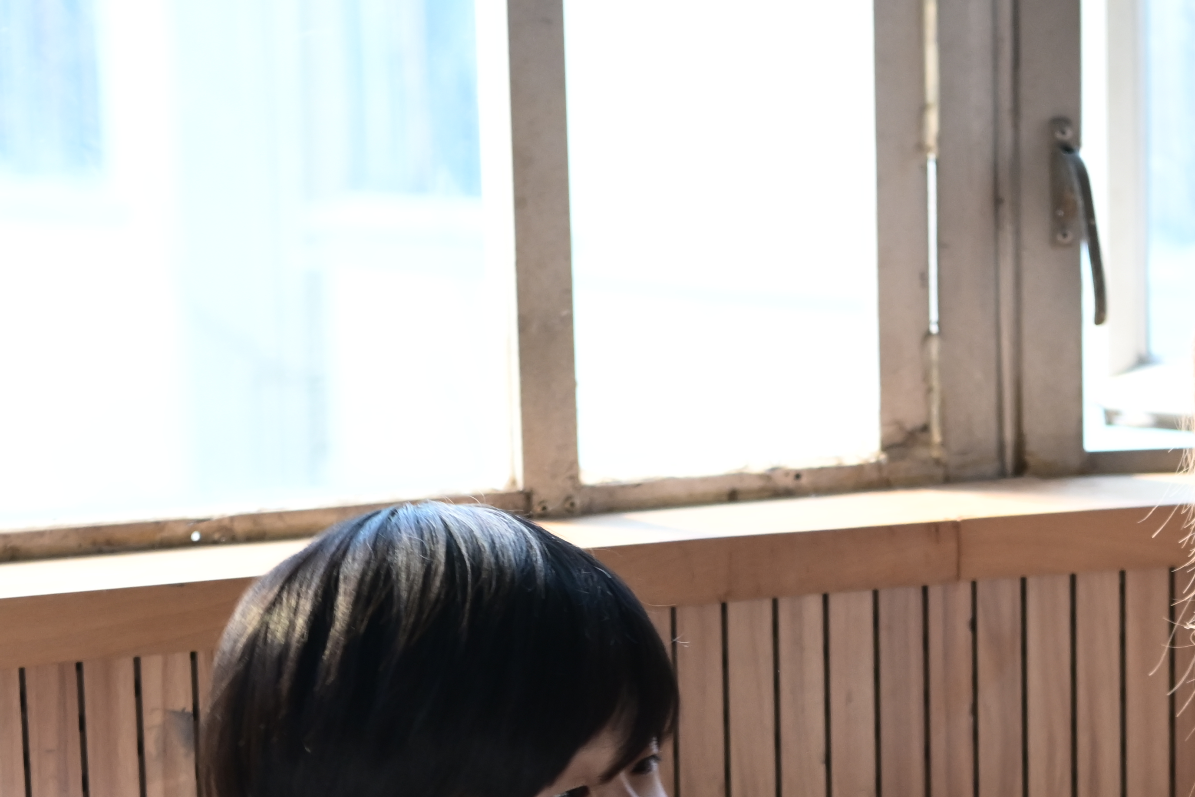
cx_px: 831
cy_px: 984
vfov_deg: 9.8
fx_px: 4581
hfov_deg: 14.8
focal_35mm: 138
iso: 1000
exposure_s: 1/50
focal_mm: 46
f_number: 3.5
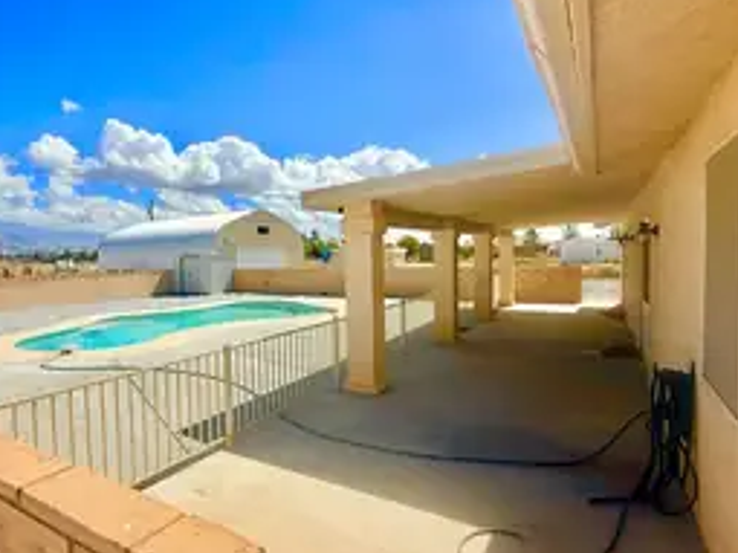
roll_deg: +0.9
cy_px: 275
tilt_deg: -2.1
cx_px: 281
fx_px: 469
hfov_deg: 75.2
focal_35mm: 22
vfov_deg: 61.0
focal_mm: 2.22
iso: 50
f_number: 2.2
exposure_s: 1/4425
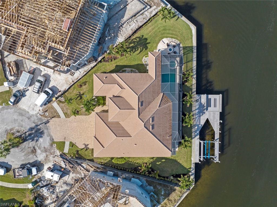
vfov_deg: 56.7
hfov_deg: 71.6
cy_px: 104
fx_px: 192
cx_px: 138
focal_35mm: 24
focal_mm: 12.29
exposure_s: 1/2000
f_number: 2.8
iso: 140
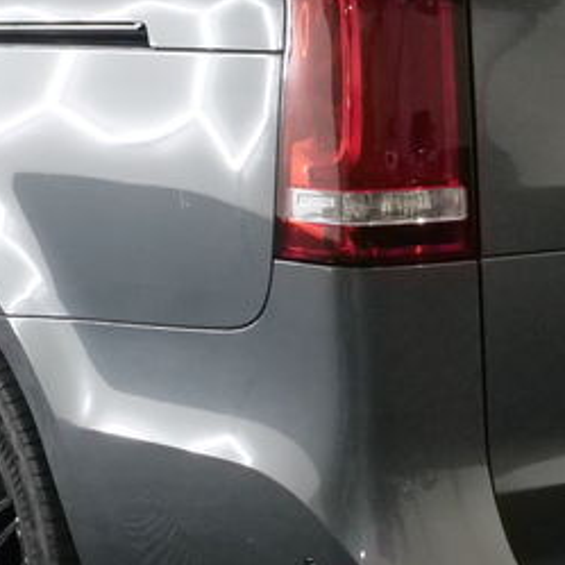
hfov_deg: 13.6
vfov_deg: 13.6
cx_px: 431
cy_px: 152
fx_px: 2364
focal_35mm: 128
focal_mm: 18
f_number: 6.3
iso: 3200
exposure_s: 1/40
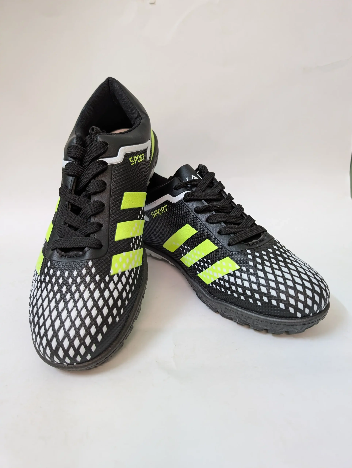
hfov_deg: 56.9
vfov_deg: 71.5
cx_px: 176
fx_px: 325
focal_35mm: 24
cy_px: 234
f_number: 1.68
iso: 138
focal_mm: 6.9
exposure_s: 1/25
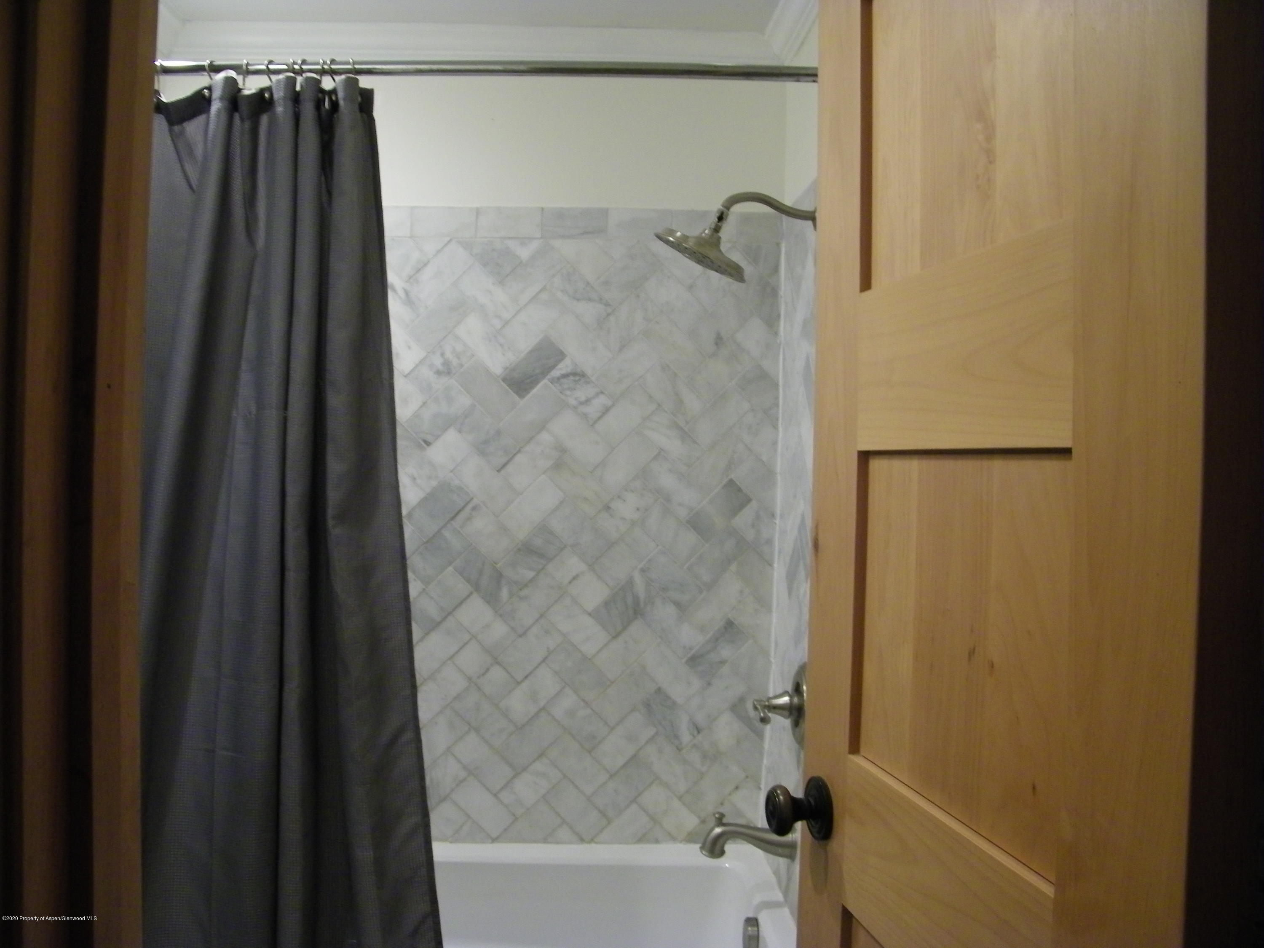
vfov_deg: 49.7
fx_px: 1022
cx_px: 632
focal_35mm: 28
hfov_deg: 63.4
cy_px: 474
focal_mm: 5
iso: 200
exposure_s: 1/20
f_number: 3.5
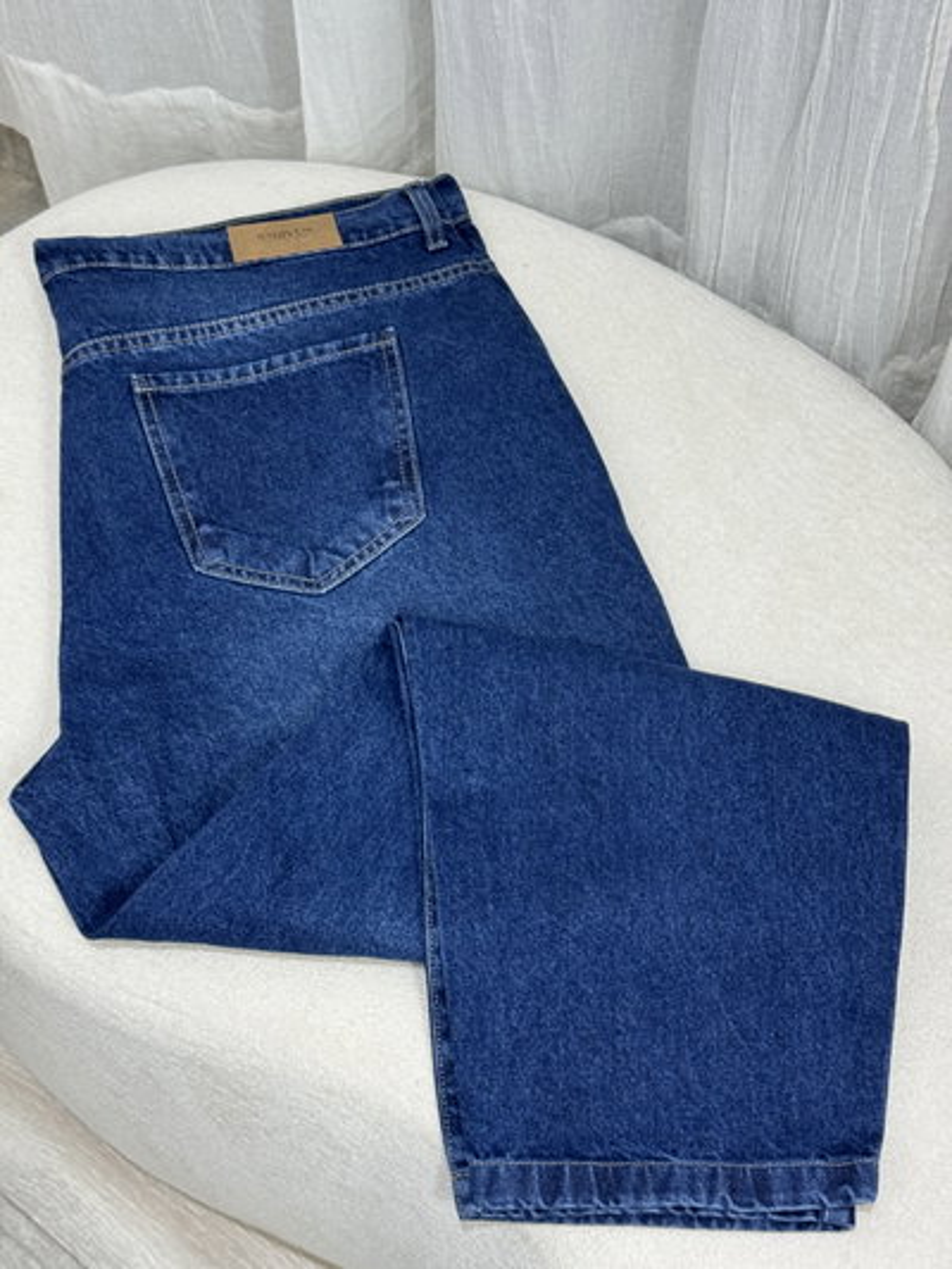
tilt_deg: -61.9
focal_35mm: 48
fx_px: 1759
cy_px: 634
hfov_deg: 30.3
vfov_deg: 39.6
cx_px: 476
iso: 100
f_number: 1.78
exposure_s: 1/50
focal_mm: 6.76
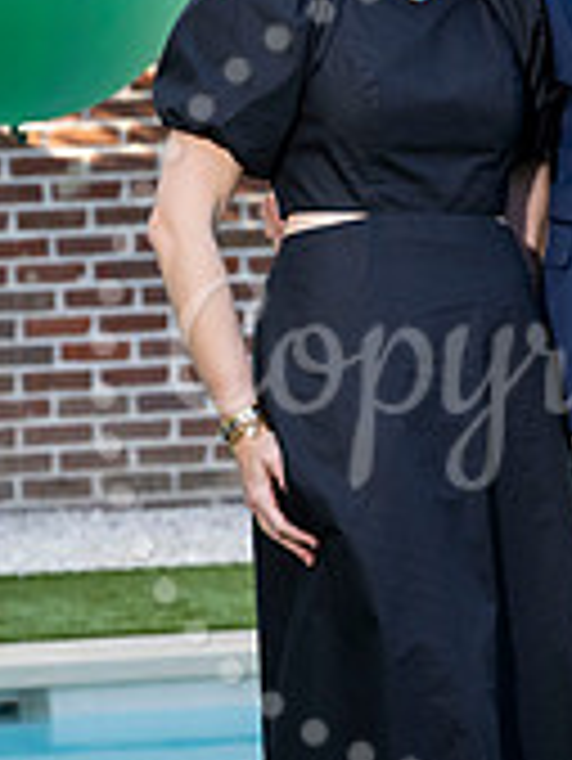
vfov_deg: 8.2
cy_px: 369
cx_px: 513
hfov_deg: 6.2
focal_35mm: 241
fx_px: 5303
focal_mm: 94
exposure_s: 1/200
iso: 400
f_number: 5
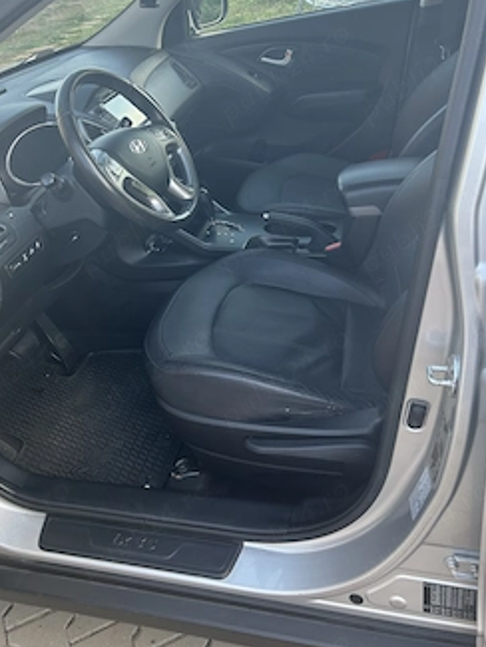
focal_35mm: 32
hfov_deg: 44.1
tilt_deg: -28.7
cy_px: 259
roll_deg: +8.4
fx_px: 599
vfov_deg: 56.4
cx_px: 215
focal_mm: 5.7
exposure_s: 1/121
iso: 64
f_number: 1.5
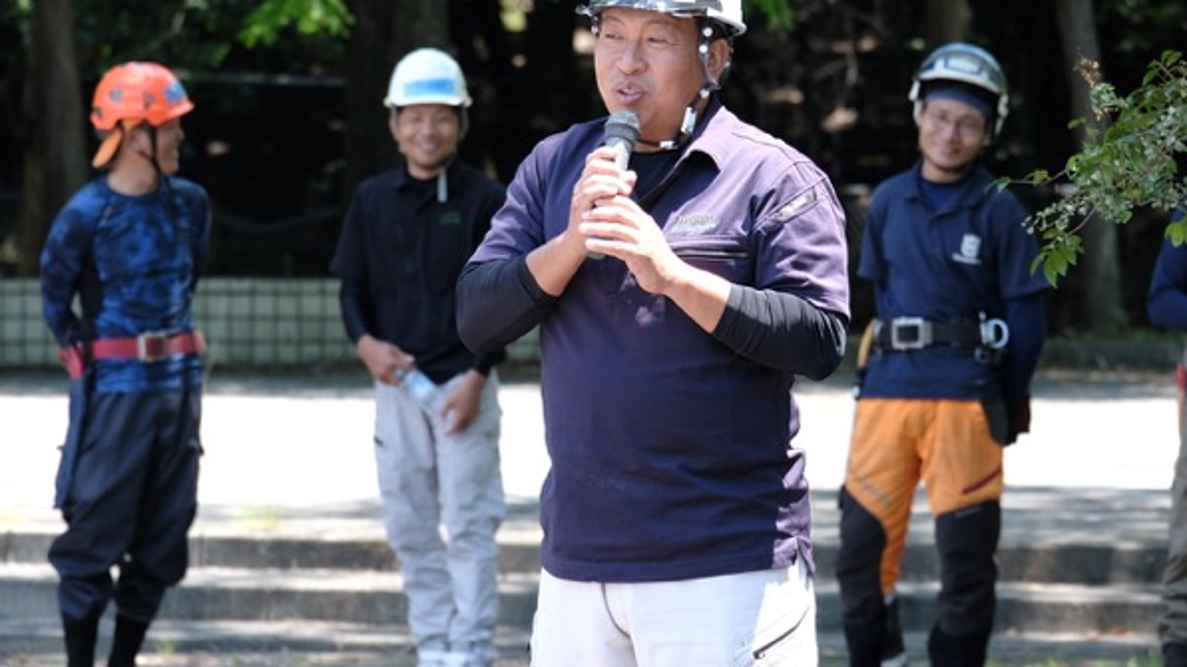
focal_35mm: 215
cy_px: 291
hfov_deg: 10.0
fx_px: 6766
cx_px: 592
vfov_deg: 5.6
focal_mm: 135.7
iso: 1250
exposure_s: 1/400
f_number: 6.4
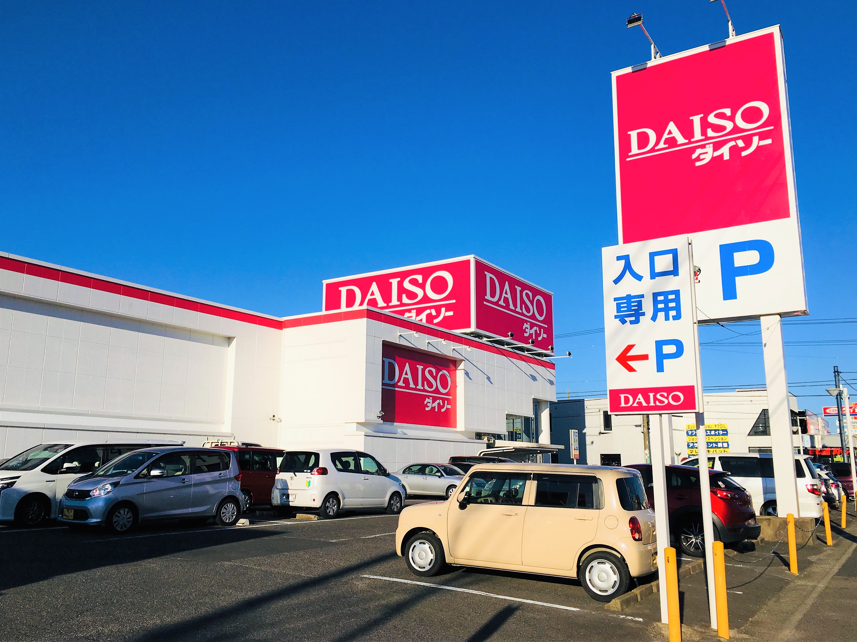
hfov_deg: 61.7
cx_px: 428
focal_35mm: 29
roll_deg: -2.1
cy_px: 321
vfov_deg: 48.2
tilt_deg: +12.2
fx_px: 718
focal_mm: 4.15
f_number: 2.2
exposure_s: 1/3663
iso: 25
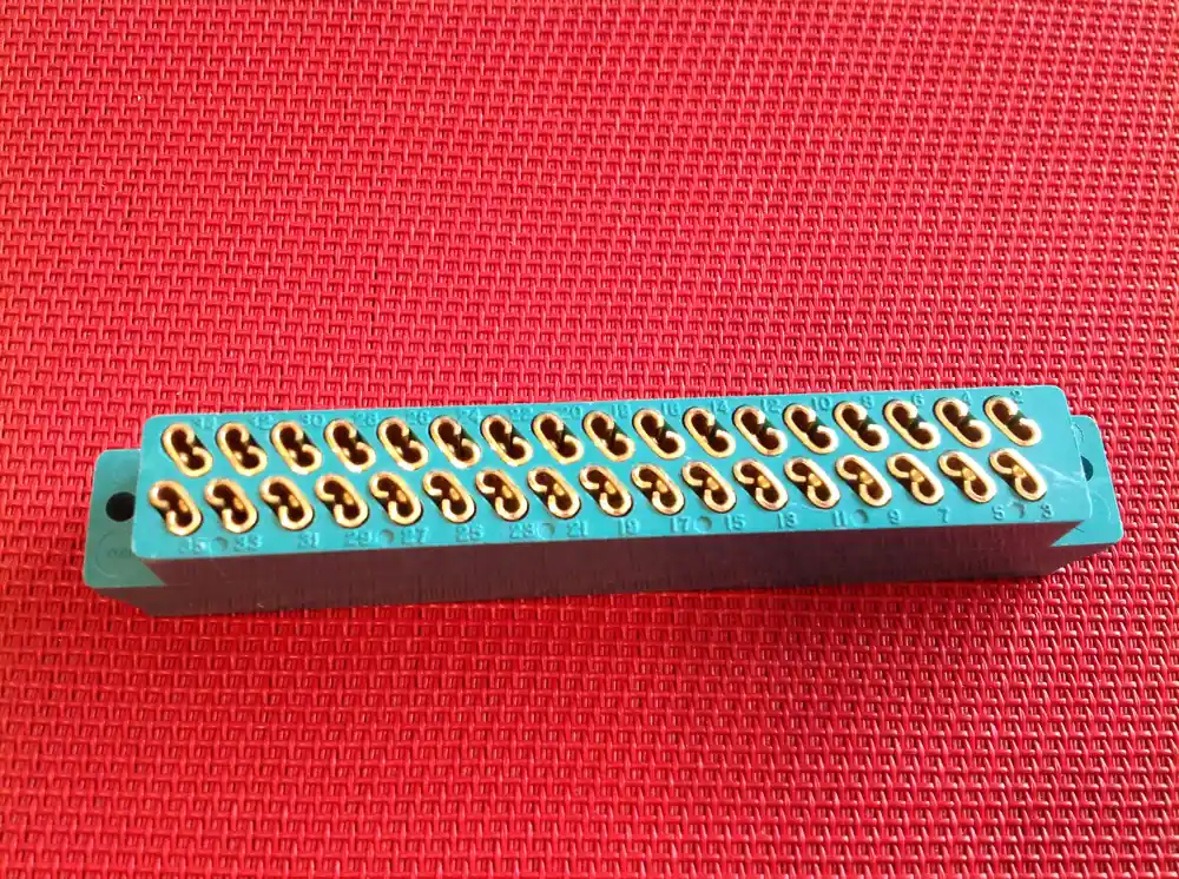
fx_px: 1190
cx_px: 590
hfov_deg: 52.7
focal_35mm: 35
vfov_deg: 40.6
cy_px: 440
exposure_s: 1/15
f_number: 2.4
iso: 160
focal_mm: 4.28
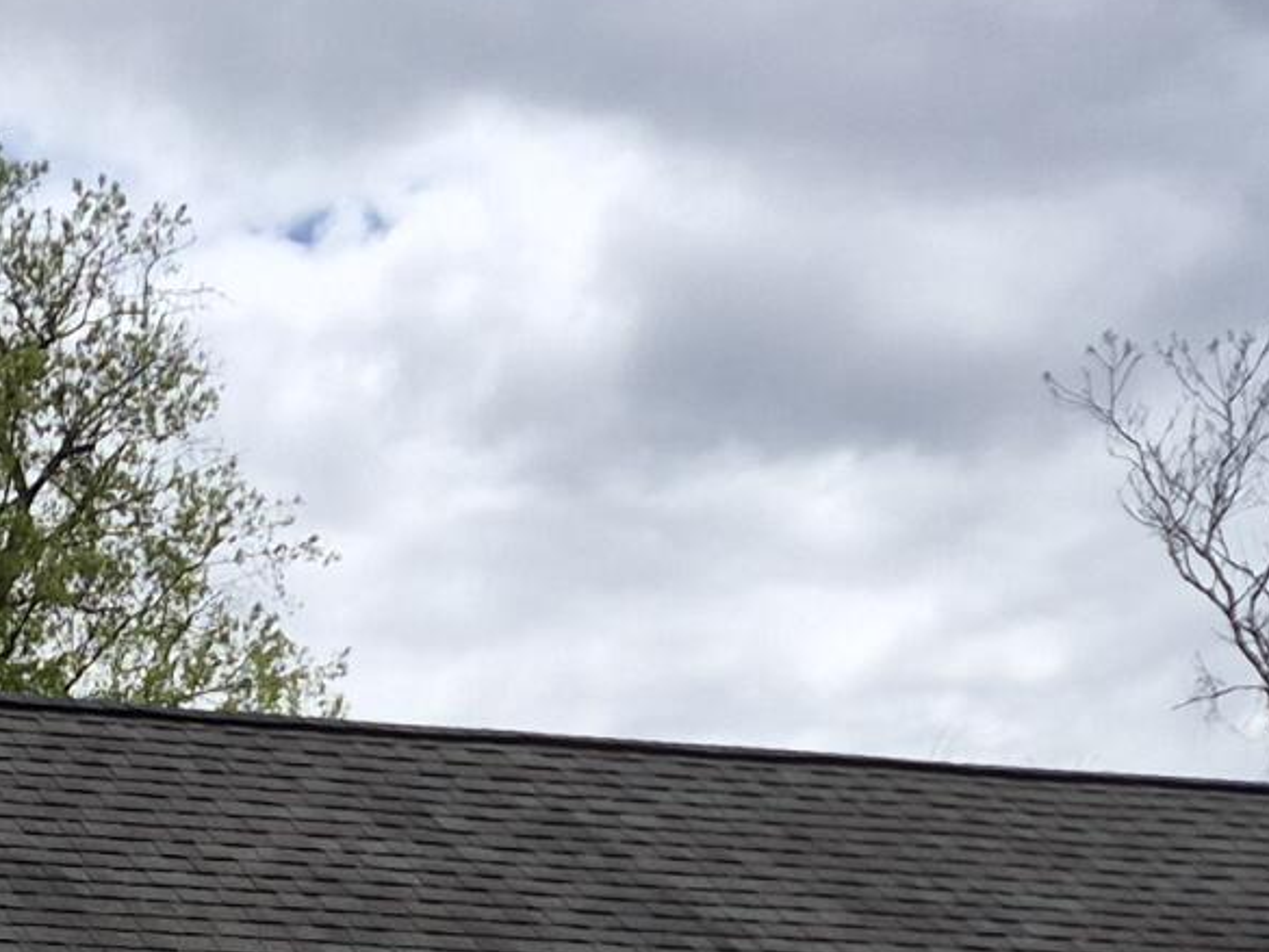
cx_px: -568
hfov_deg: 15.5
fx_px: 4327
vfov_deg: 11.2
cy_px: 1993
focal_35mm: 118
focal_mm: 5.4
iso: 25
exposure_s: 1/2208
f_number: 1.8
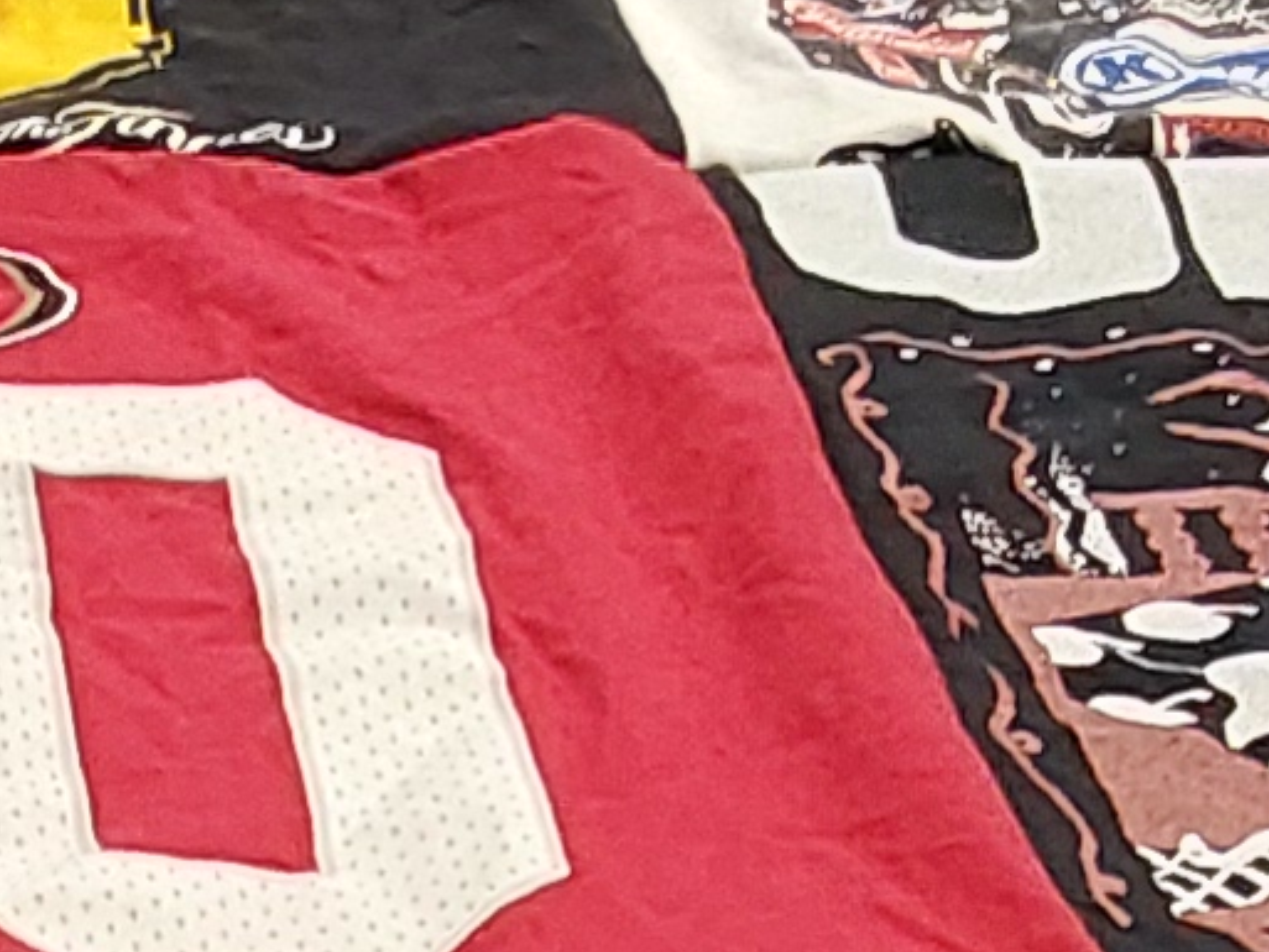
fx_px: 6527
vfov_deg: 7.8
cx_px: -1041
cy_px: 2178
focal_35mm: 178
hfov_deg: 10.4
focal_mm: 2.91
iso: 100
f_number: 1.9
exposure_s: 1/60
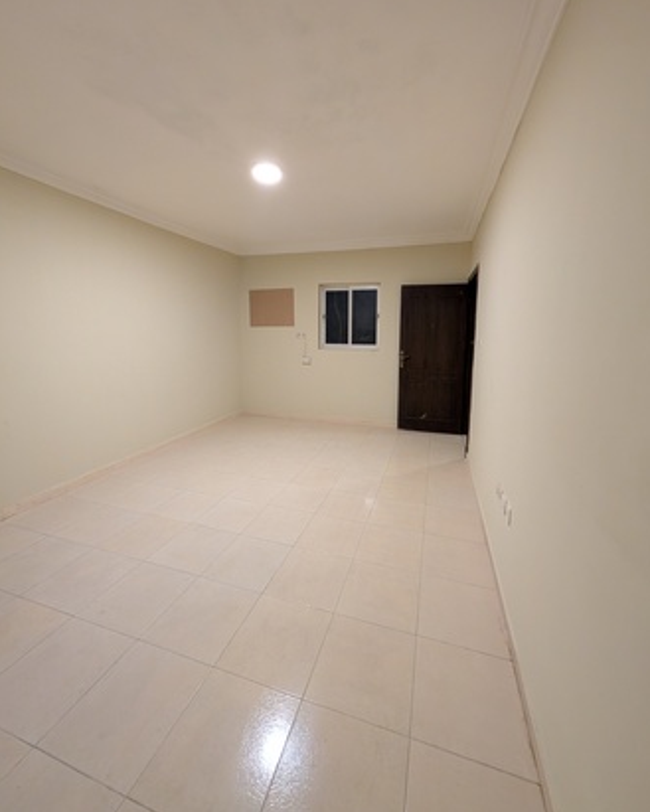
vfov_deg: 104.5
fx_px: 312
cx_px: 337
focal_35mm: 13
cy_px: 369
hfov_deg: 92.2
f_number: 1.7
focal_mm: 2.02
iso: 240
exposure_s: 1/39
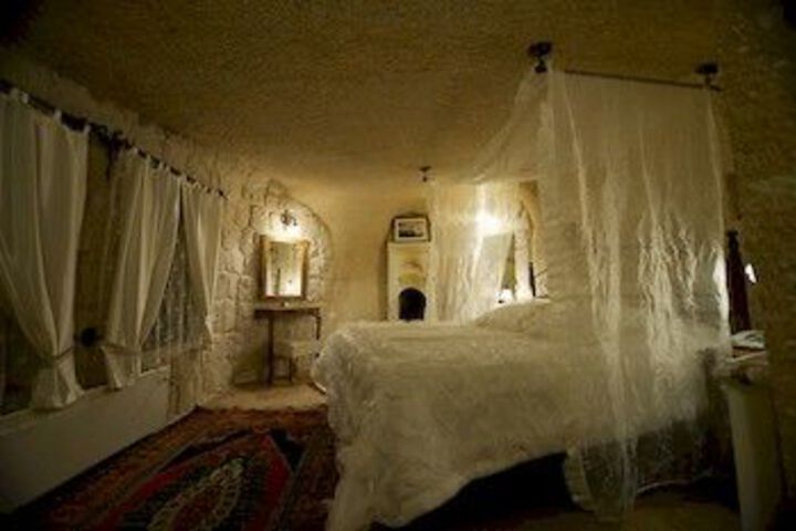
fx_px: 332
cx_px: 398
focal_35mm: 15
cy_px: 266
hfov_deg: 100.4
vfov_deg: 77.3
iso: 800
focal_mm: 15
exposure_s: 1/30
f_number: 4
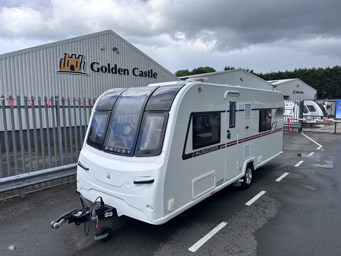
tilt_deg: -5.0
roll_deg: +0.8
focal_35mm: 24
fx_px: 236
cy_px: 128
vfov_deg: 56.8
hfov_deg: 71.6
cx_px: 170
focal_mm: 6.86
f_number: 1.78
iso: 80
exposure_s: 1/2469
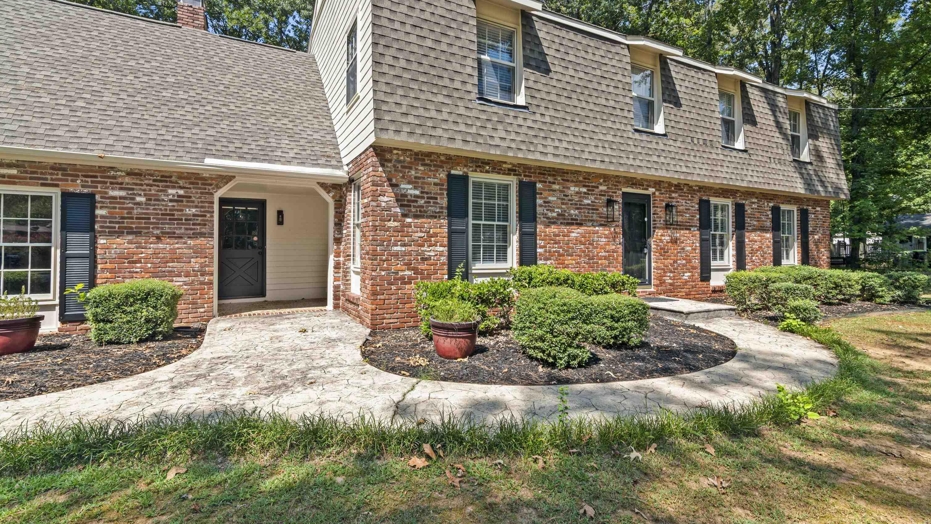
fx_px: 420
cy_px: 242
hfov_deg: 95.9
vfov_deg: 63.8
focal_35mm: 17
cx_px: 463
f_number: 13
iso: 200
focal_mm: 16
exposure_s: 1/40
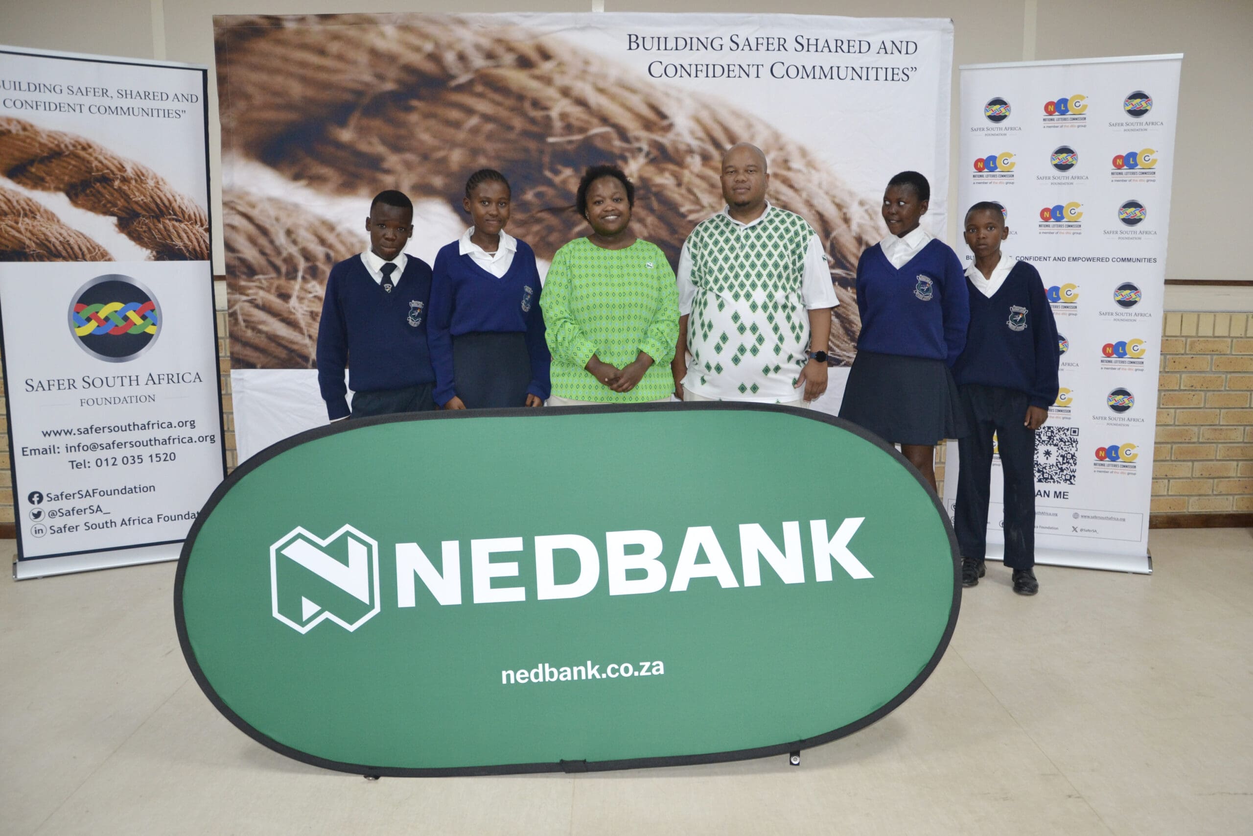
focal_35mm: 27
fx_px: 940
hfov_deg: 67.4
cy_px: 418
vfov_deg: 47.9
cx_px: 626
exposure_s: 1/60
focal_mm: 18
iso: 1000
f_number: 3.5
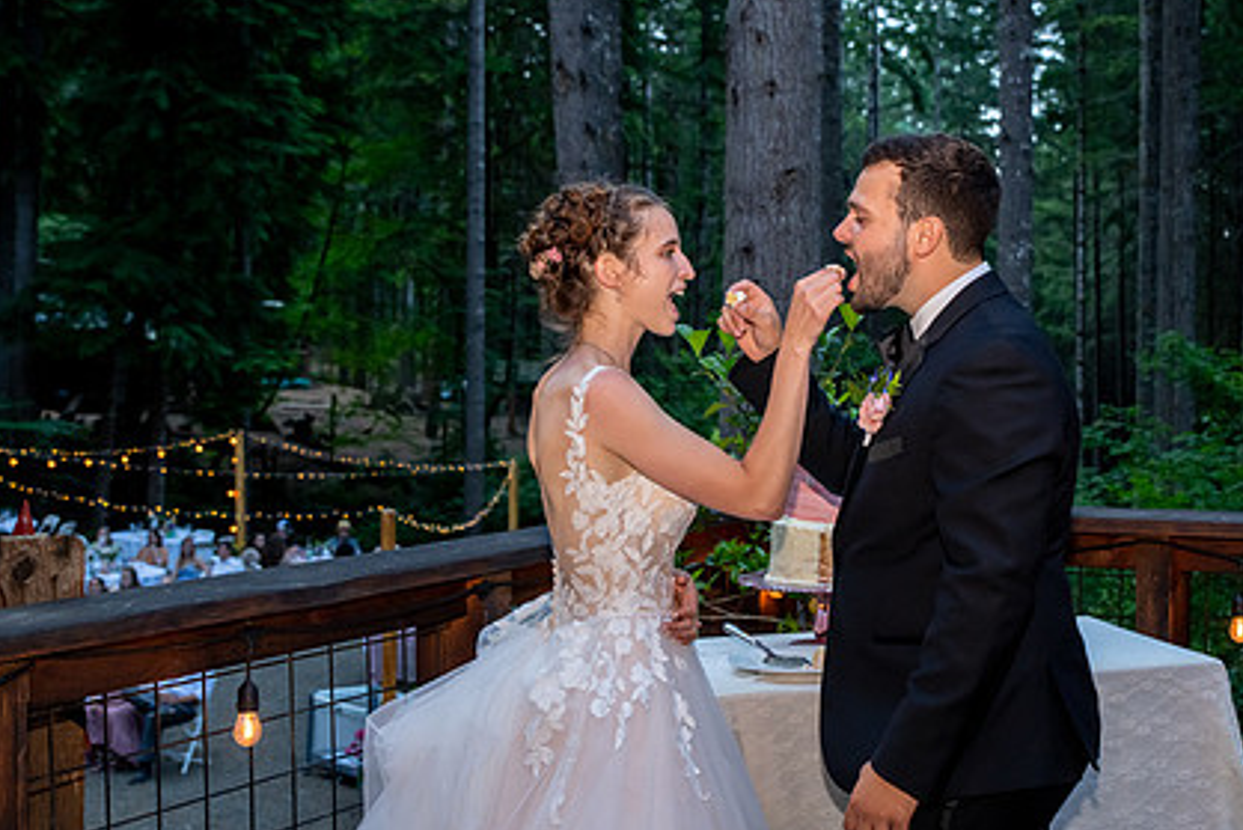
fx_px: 1727
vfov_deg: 27.0
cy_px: 388
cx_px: 755
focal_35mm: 50
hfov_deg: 39.4
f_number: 4
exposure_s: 1/320
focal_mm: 36
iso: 1250
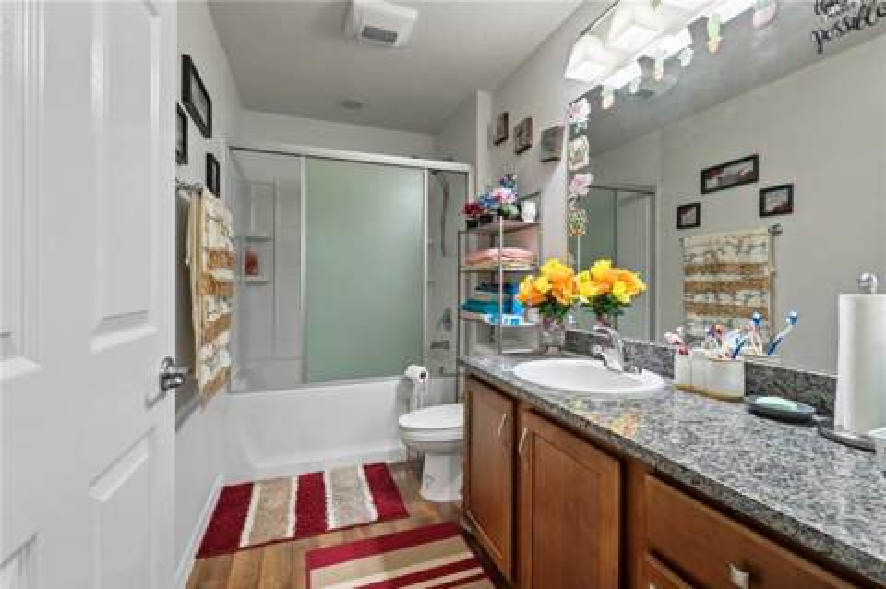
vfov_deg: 73.6
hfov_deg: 96.8
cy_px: 294
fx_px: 393
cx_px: 443
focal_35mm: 16
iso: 400
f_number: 8
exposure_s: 1/2.5
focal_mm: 16
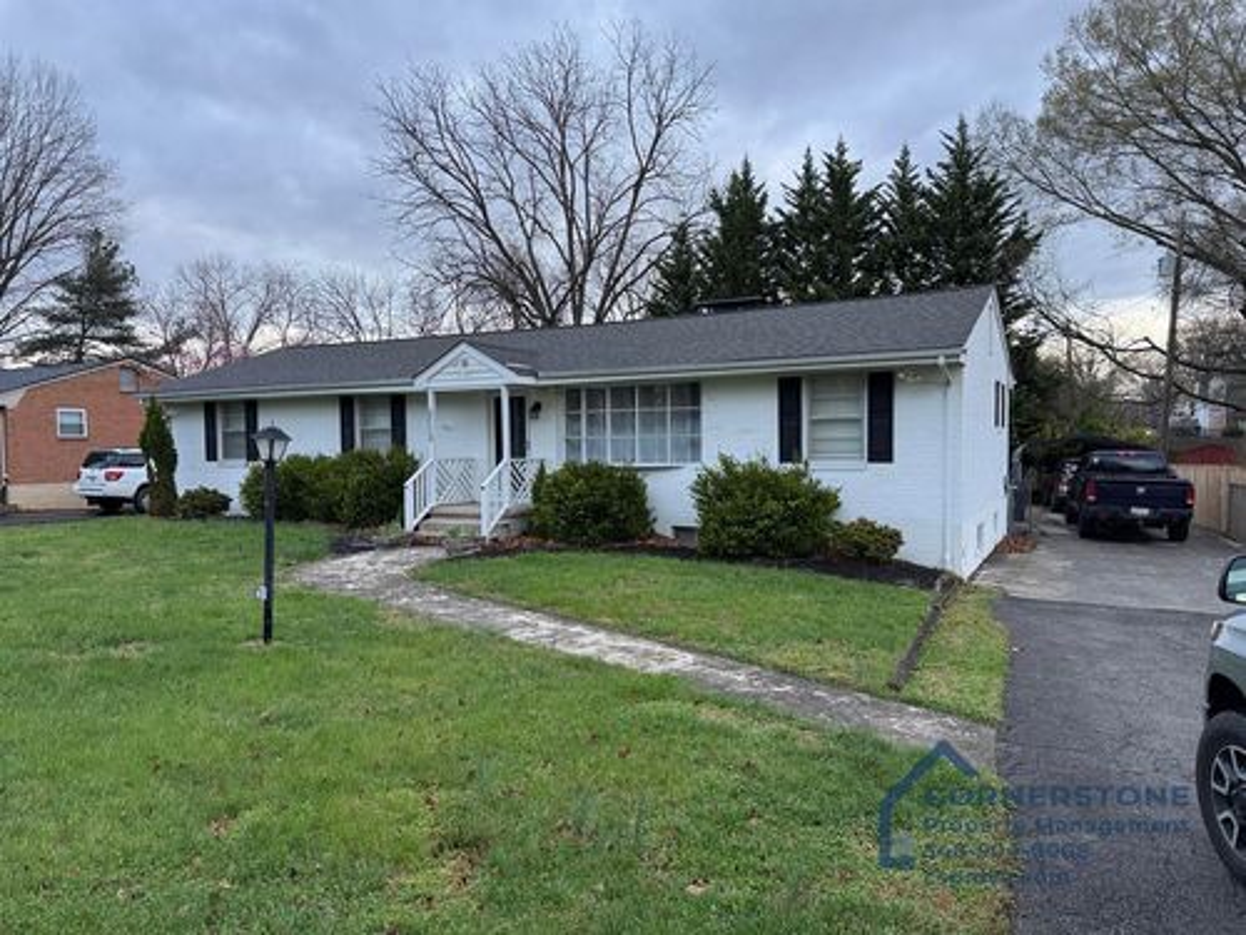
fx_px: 864
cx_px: 623
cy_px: 468
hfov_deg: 71.6
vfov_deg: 56.8
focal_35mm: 24
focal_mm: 6.76
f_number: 1.78
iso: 125
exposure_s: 1/121
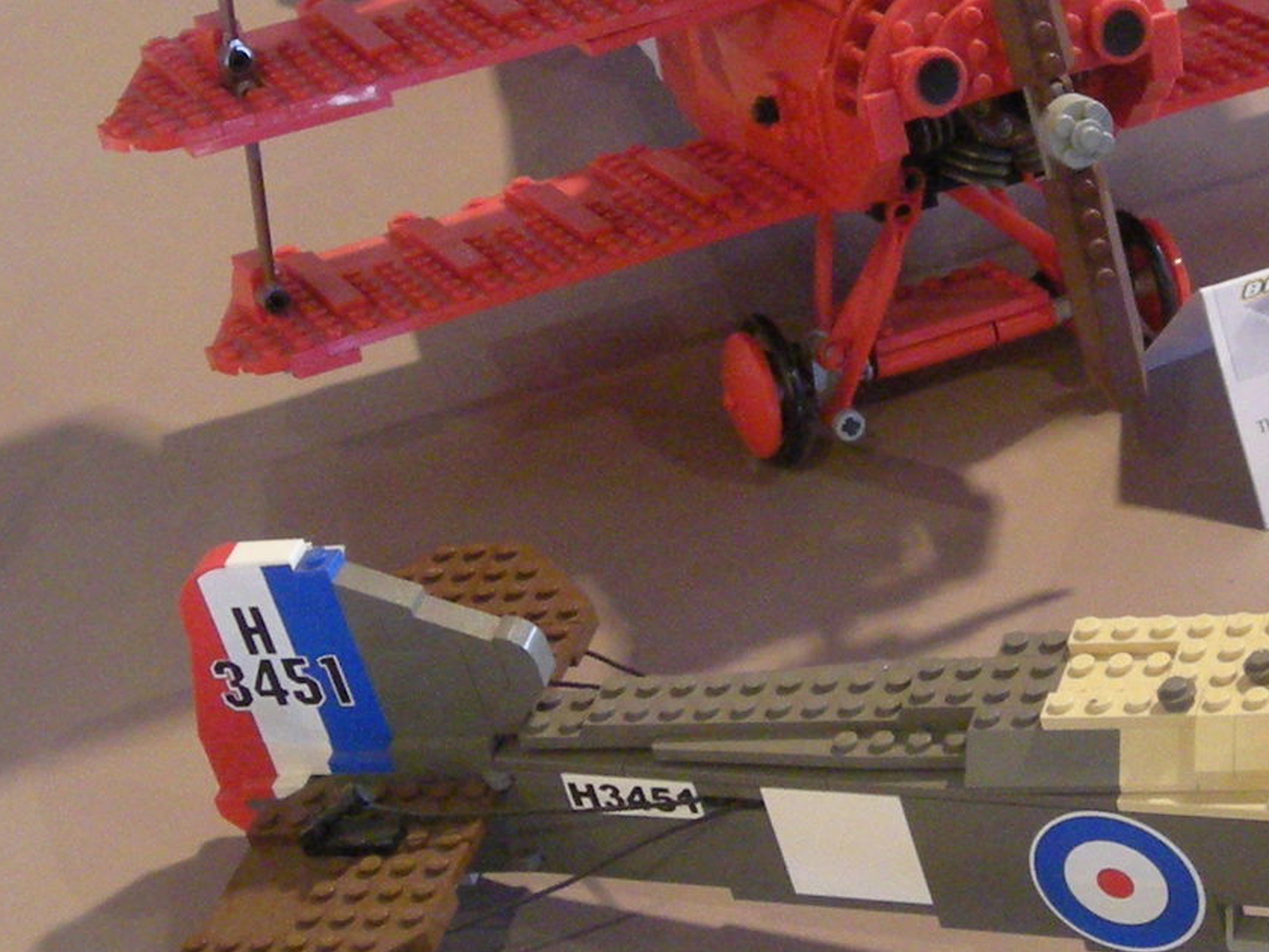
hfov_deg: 18.2
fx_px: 3959
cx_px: 832
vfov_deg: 13.7
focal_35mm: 108
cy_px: 417
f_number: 2.8
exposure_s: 1/8
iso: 258
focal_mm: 5.7
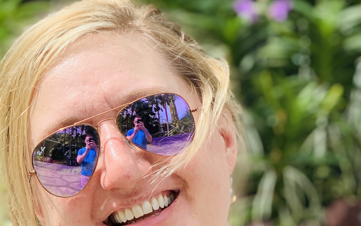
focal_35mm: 124
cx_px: 243
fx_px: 1220
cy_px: -9
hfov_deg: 16.8
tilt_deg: -9.0
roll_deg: +0.6
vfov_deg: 10.5
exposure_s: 1/558
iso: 16
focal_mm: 6
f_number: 2.4
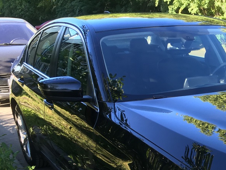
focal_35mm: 64
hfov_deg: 27.8
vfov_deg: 22.0
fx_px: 418
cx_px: 245
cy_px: 177
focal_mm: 4.15
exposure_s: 1/117
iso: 25
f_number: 2.2
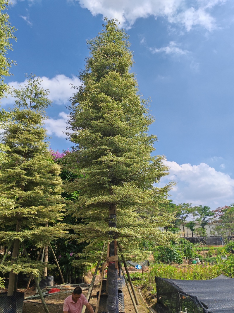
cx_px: 117
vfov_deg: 65.3
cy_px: 156
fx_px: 243
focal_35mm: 27
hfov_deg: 51.3
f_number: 1.95
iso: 50
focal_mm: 5.52
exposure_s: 1/1800
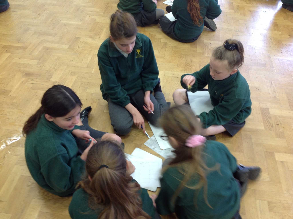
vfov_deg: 40.6
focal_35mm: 35
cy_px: 110
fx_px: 296
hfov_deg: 52.7
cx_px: 146
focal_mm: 4.28
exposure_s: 1/15
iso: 64
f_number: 2.4
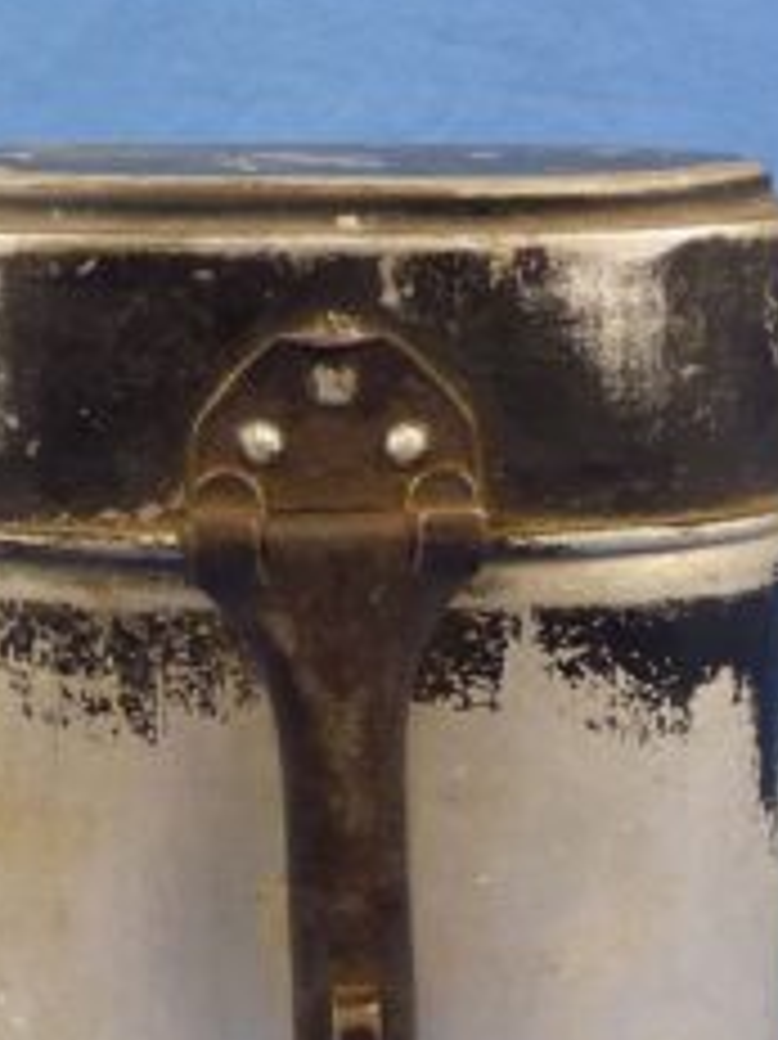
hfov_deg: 22.2
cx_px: 355
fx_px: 1980
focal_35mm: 66
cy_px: 554
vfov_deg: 29.4
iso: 250
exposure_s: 1/80
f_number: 3.8
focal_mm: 6.8
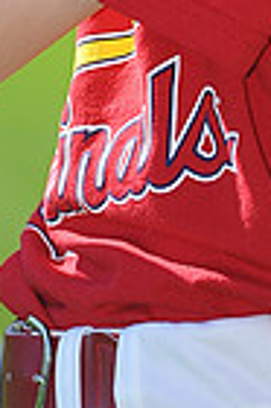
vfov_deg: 2.5
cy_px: -396
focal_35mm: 831
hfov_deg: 1.7
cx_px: 149
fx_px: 9406
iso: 200
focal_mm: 200
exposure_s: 1/800
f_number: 4.5
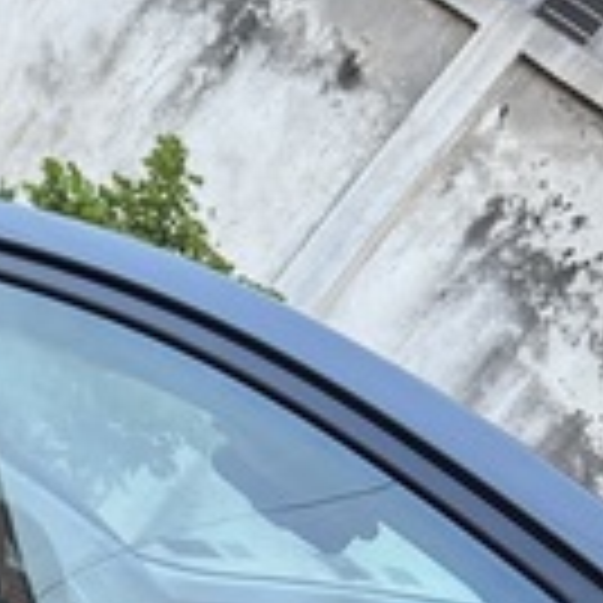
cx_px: -68
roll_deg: -40.9
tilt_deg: -22.2
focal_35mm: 95
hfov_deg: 17.6
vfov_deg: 16.5
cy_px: 940
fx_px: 1872
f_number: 1.78
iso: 500
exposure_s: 1/60
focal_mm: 6.76
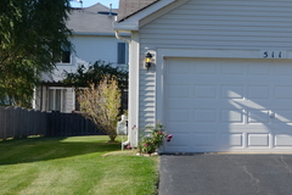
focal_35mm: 112
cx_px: 309
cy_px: 78
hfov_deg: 17.7
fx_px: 908
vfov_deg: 12.2
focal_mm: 28
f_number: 5
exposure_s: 1/640
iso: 160
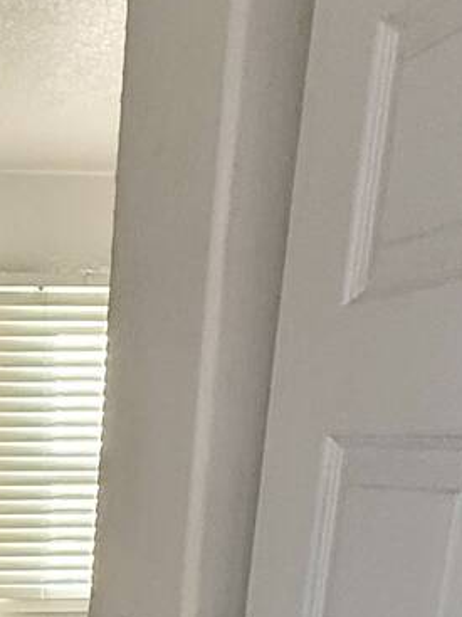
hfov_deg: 21.6
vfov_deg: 27.9
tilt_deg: -12.9
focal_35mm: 61
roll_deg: -0.7
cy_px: 735
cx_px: -148
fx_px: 1086
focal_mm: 2.22
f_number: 2.2
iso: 320
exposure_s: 1/79
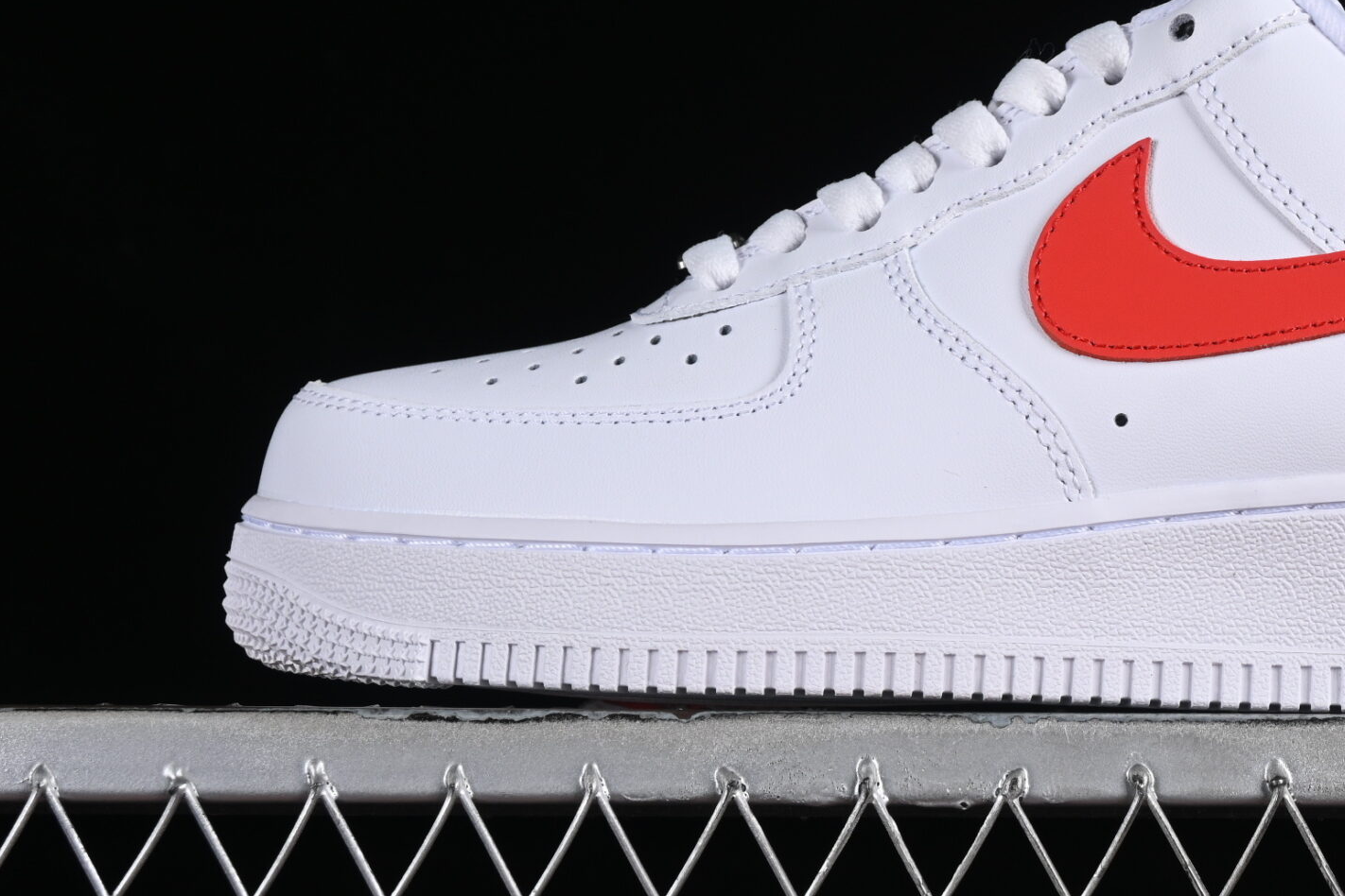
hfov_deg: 15.1
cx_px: 1073
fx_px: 5043
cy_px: 214
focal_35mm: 135
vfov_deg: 10.1
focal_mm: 50
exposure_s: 1/100
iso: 160
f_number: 8
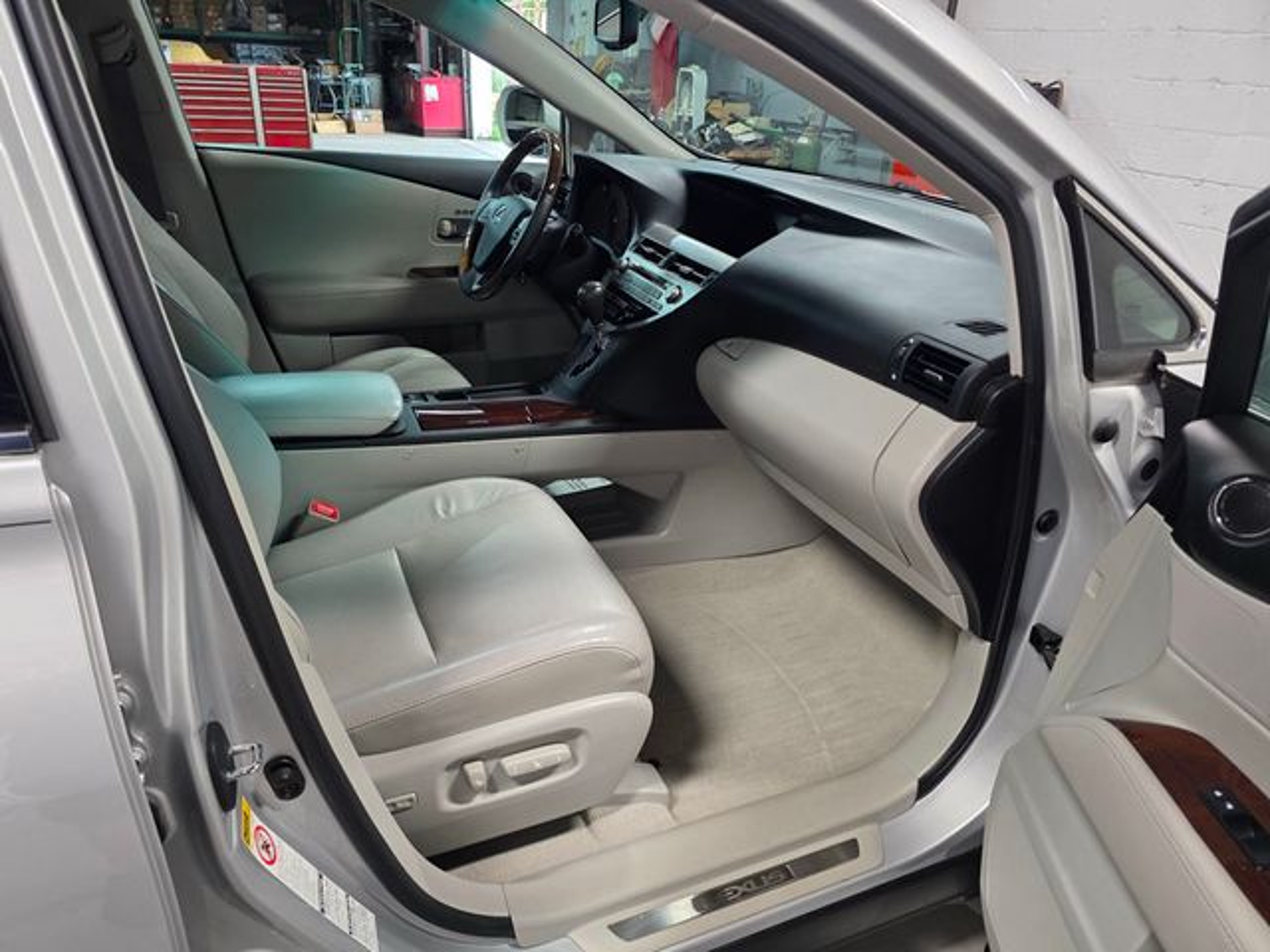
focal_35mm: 23
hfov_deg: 73.9
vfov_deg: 58.9
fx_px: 844
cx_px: 635
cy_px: 476
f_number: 1.7
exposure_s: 1/120
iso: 200
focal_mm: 6.3
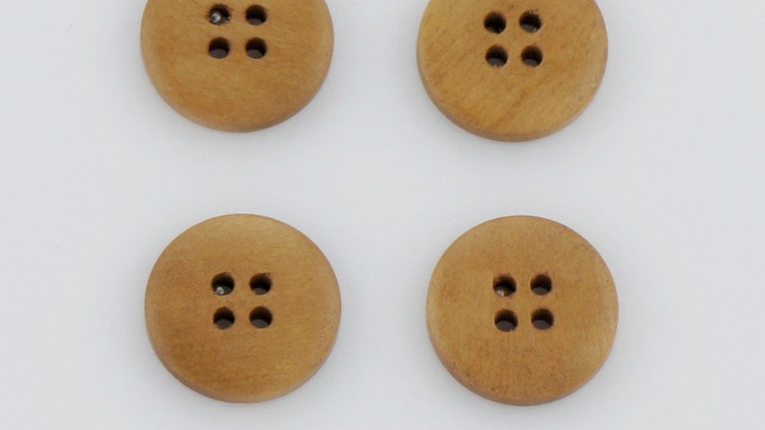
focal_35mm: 88
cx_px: 379
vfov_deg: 13.8
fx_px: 1775
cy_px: 178
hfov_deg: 24.3
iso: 200
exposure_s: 1/320
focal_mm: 55
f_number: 9
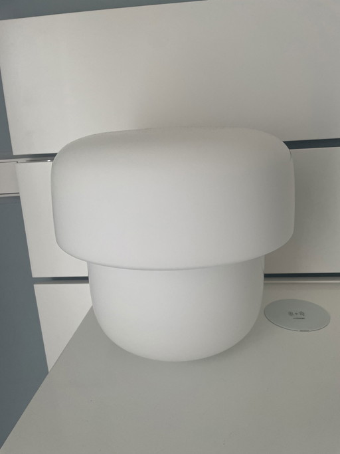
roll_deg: +3.2
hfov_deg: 53.0
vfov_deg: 67.3
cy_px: 227
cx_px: 170
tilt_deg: -14.7
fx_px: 341
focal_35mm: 26
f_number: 1.6
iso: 125
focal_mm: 4.2
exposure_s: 1/103
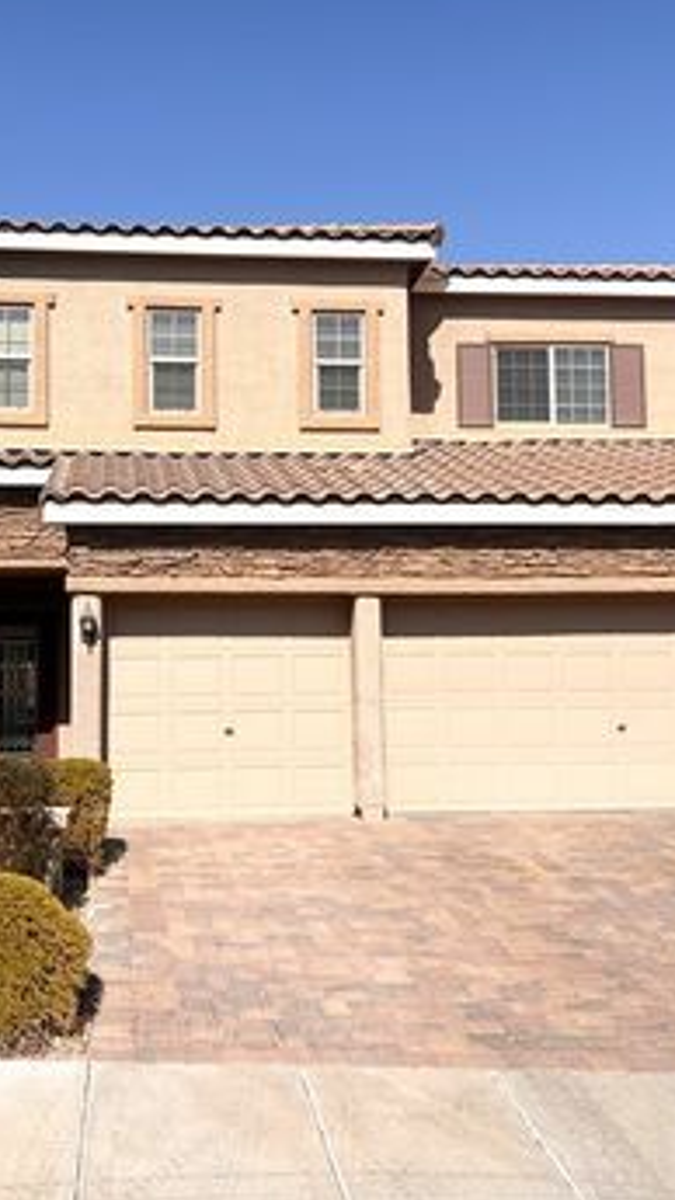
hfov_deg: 28.9
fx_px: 1305
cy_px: 558
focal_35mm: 41
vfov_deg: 49.4
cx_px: 247
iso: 50
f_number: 1.5
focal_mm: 5.7
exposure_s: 1/6579
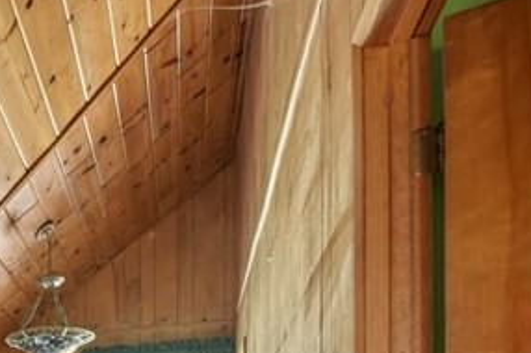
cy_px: 509
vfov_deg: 24.9
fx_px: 634
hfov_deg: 36.1
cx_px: -97
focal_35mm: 43
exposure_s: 1/1.67
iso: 400
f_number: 8
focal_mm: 12
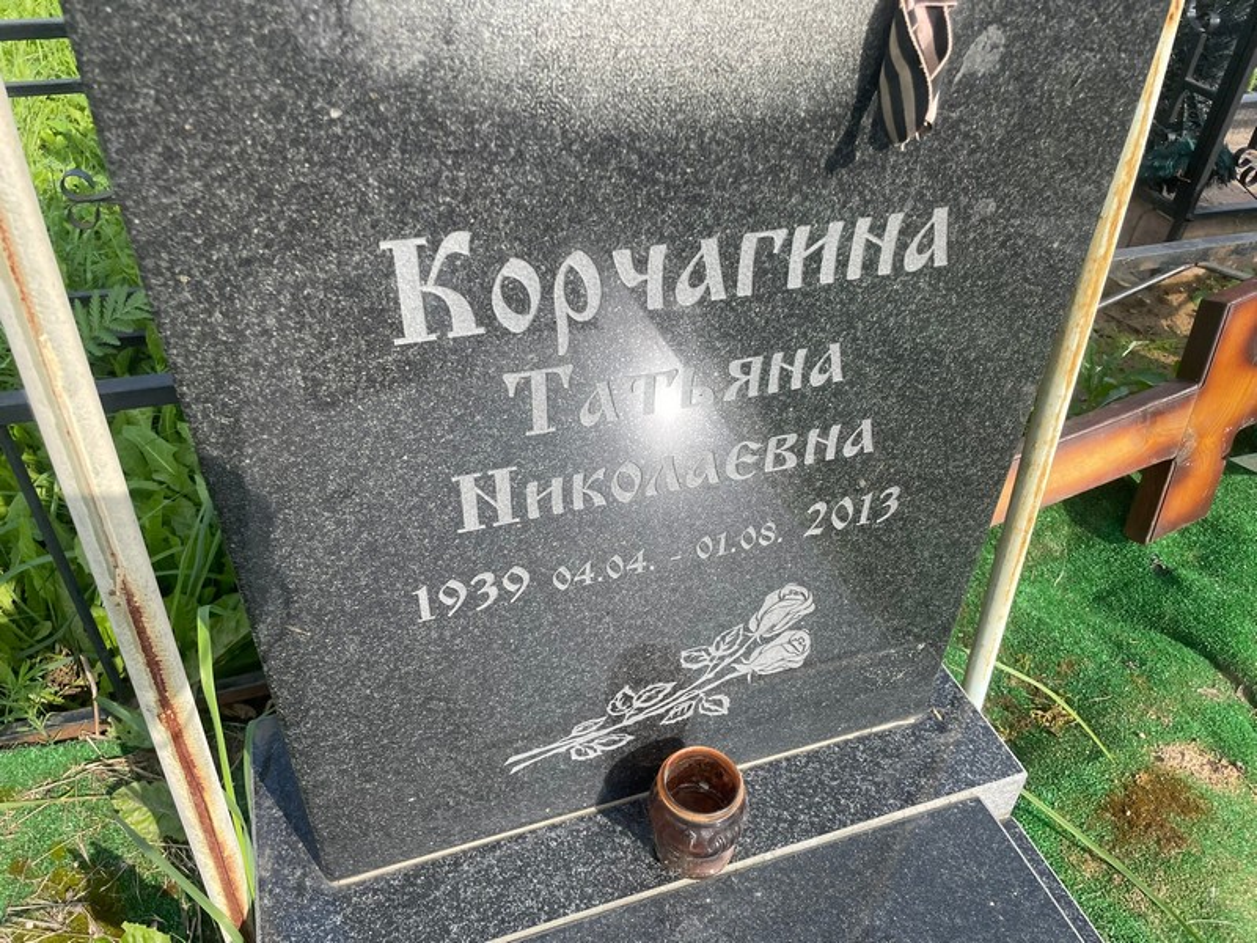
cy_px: 472
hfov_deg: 67.3
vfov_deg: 53.1
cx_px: 628
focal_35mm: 26
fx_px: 944
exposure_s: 1/1304
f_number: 1.6
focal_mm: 4.2
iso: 32
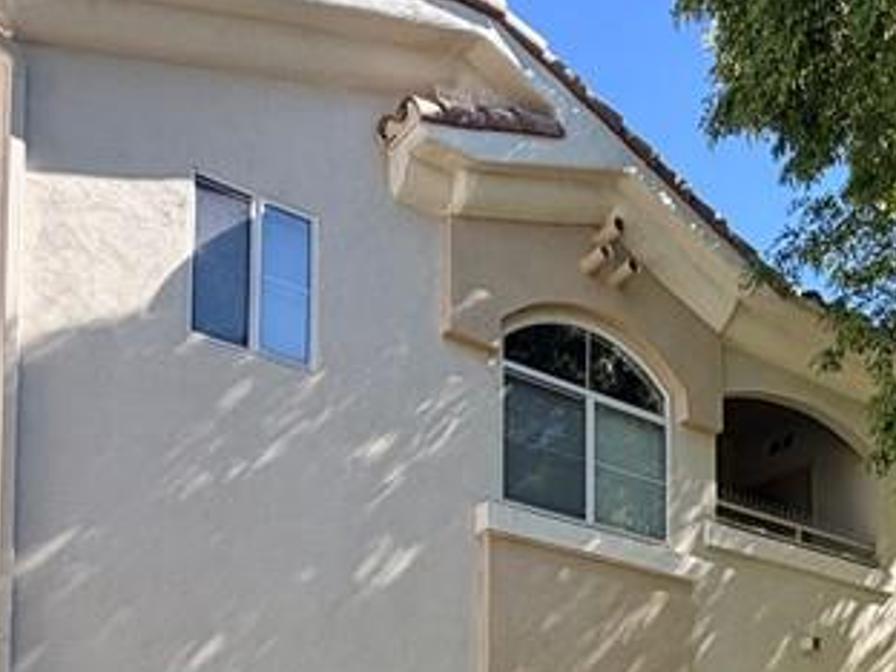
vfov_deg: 27.1
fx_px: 1191
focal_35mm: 46
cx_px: 715
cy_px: 847
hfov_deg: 39.6
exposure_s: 1/502
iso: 64
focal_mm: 2.22
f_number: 2.2
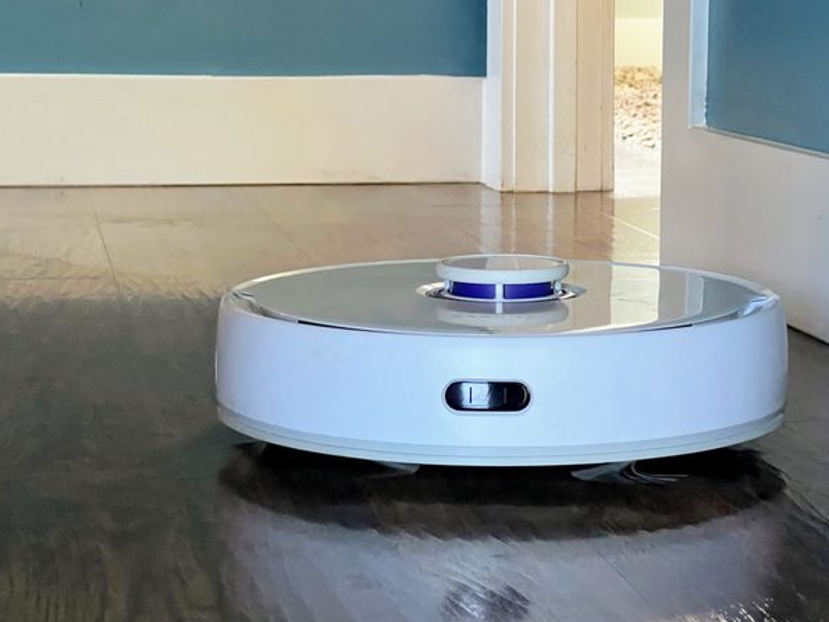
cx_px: 462
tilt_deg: -9.3
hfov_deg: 21.1
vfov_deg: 15.9
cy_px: 278
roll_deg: -0.3
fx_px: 2227
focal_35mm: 93
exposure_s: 1/60
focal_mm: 9
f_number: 2.8
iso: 640
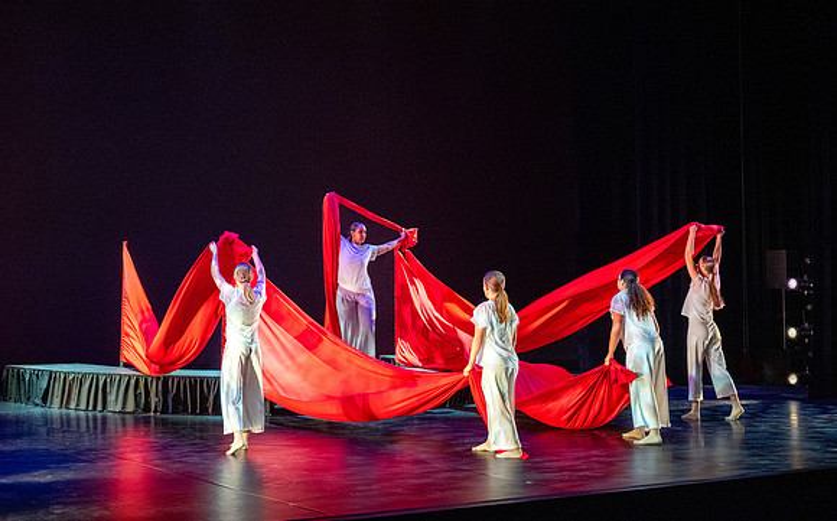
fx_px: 1304
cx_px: 326
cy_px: 157
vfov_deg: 22.5
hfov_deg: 35.4
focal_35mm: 57
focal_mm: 43
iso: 2000
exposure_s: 1/250
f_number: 2.8
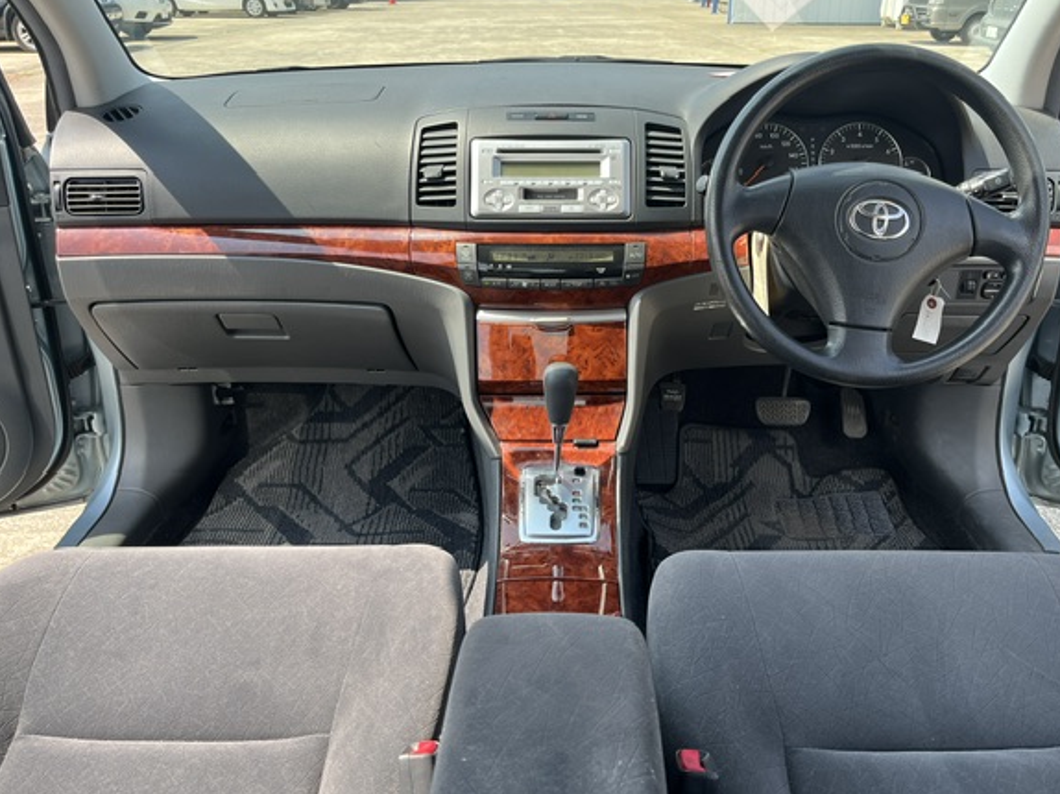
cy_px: 399
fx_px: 888
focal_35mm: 29
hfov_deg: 61.7
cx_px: 552
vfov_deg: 48.2
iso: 50
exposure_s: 1/598
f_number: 1.6
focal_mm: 5.1
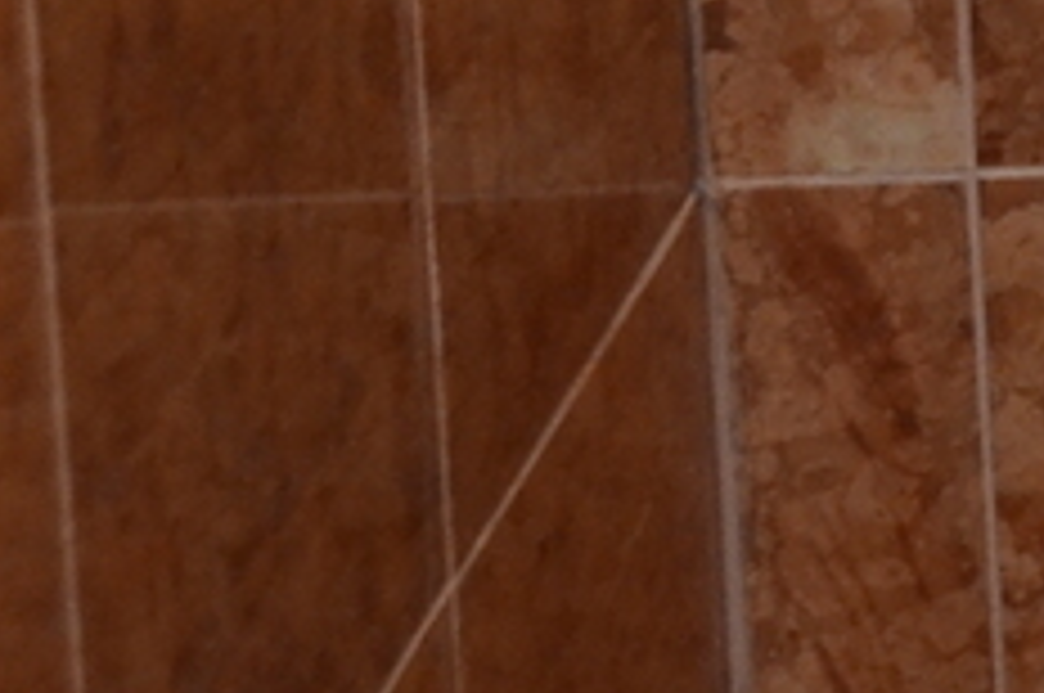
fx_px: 7327
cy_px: -1364
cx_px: 3116
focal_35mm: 253
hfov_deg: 7.2
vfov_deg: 5.1
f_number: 5
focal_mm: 24
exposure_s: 1/60
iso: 800
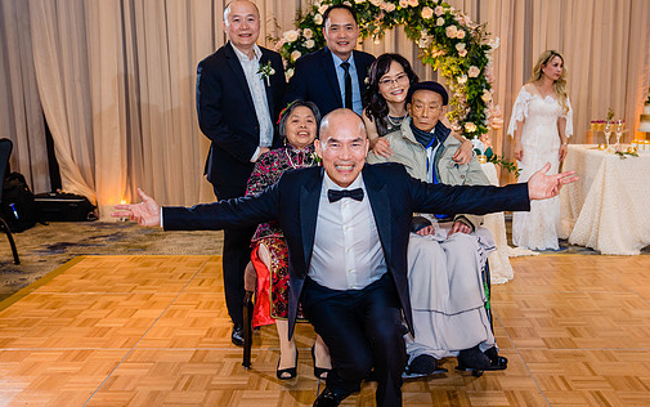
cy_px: 196
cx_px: 359
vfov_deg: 32.8
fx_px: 691
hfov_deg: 50.3
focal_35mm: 39
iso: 1000
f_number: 4
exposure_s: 1/160
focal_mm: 32
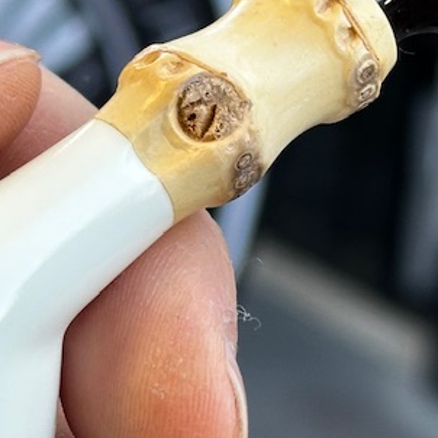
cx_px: 289
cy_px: 110
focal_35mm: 180
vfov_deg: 9.7
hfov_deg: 9.7
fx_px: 2577
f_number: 1.78
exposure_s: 1/100
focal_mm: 6.86
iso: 80
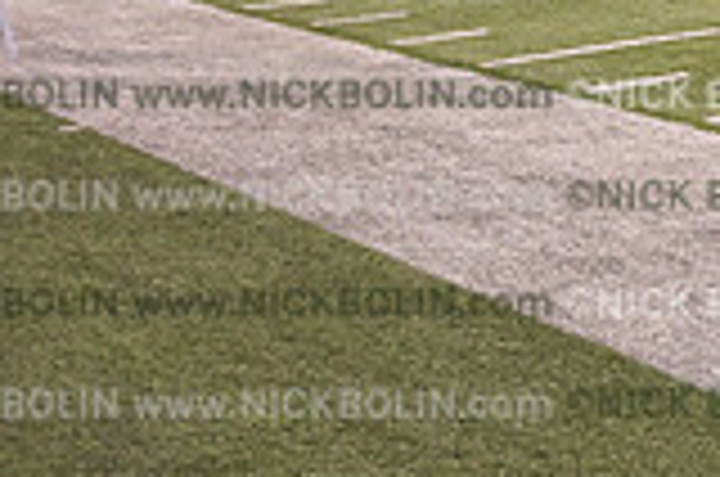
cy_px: -220
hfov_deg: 21.4
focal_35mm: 87
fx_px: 1737
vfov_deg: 14.6
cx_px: 909
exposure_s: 1/640
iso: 5000
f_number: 4.5
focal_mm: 24
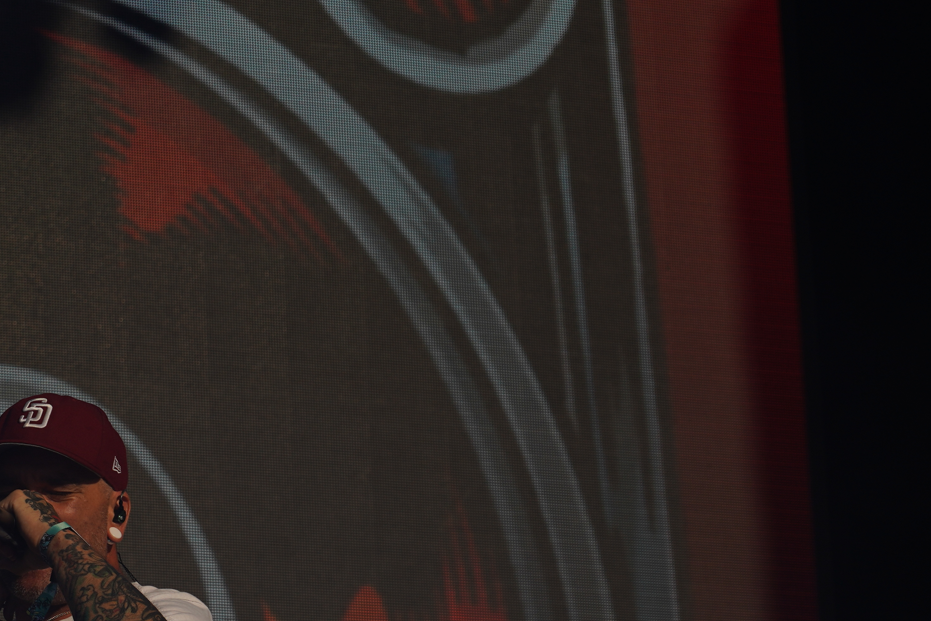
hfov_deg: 9.6
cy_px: 564
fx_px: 5534
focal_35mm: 214
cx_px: 381
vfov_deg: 6.4
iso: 100
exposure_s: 1/1250
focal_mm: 105
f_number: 8
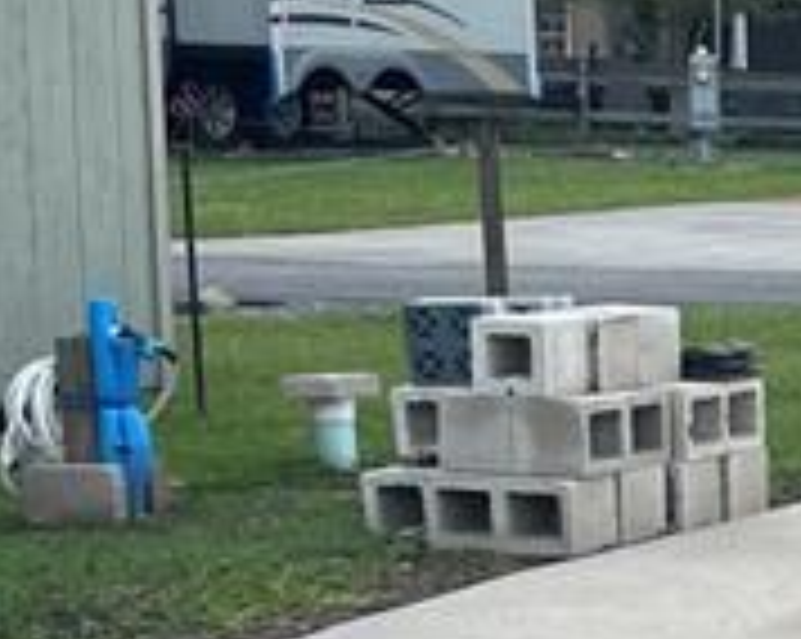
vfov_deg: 10.5
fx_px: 3457
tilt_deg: -10.0
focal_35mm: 146
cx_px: 2079
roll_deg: -1.5
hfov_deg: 10.7
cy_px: 662
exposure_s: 1/2092
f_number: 1.6
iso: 32
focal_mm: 4.2
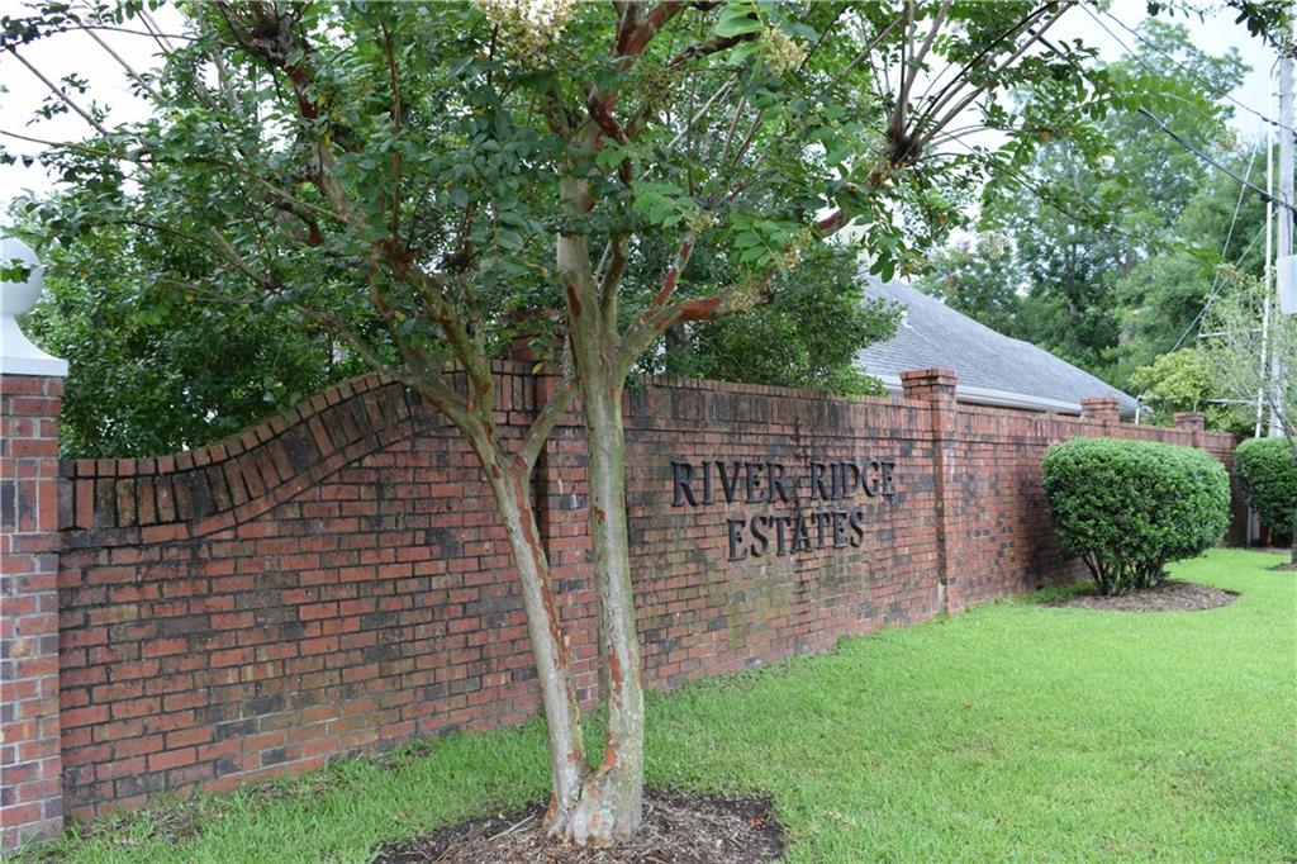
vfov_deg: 47.9
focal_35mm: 27
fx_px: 972
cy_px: 432
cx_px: 648
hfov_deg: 67.4
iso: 400
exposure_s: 1/200
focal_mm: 18
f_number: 7.1
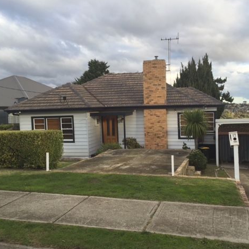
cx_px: 139
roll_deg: +1.1
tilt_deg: -4.7
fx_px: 285
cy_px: 124
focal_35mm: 35
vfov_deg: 47.2
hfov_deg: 47.1
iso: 32
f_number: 2.2
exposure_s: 1/416
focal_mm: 4.15
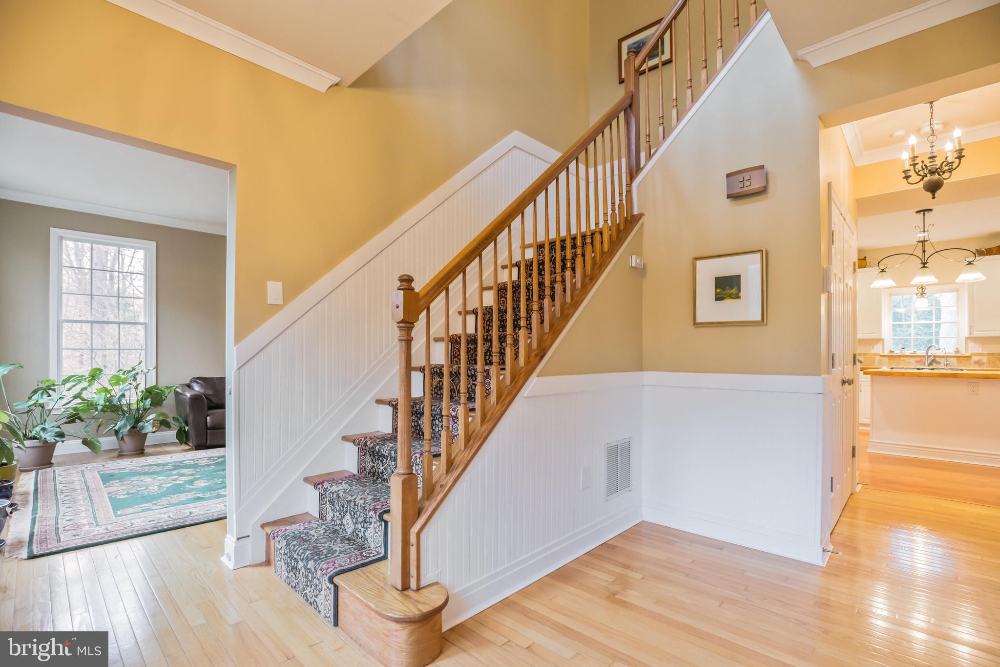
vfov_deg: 73.7
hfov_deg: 96.7
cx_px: 500
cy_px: 334
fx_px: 444
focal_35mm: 16
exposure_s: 1/50
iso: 800
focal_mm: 16
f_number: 5
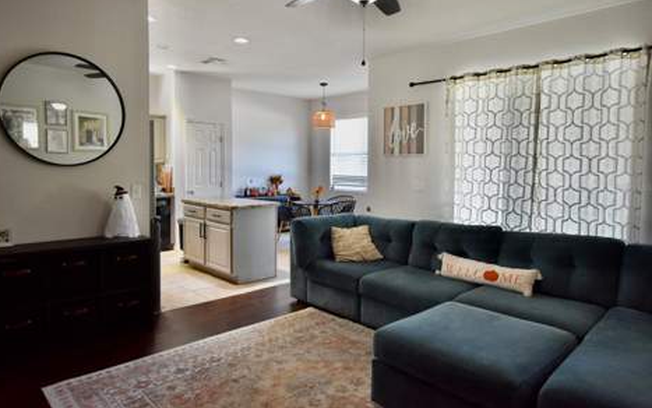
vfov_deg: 55.0
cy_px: 187
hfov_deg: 79.6
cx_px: 318
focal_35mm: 22
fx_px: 391
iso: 800
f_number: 5
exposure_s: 1/100
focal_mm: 14
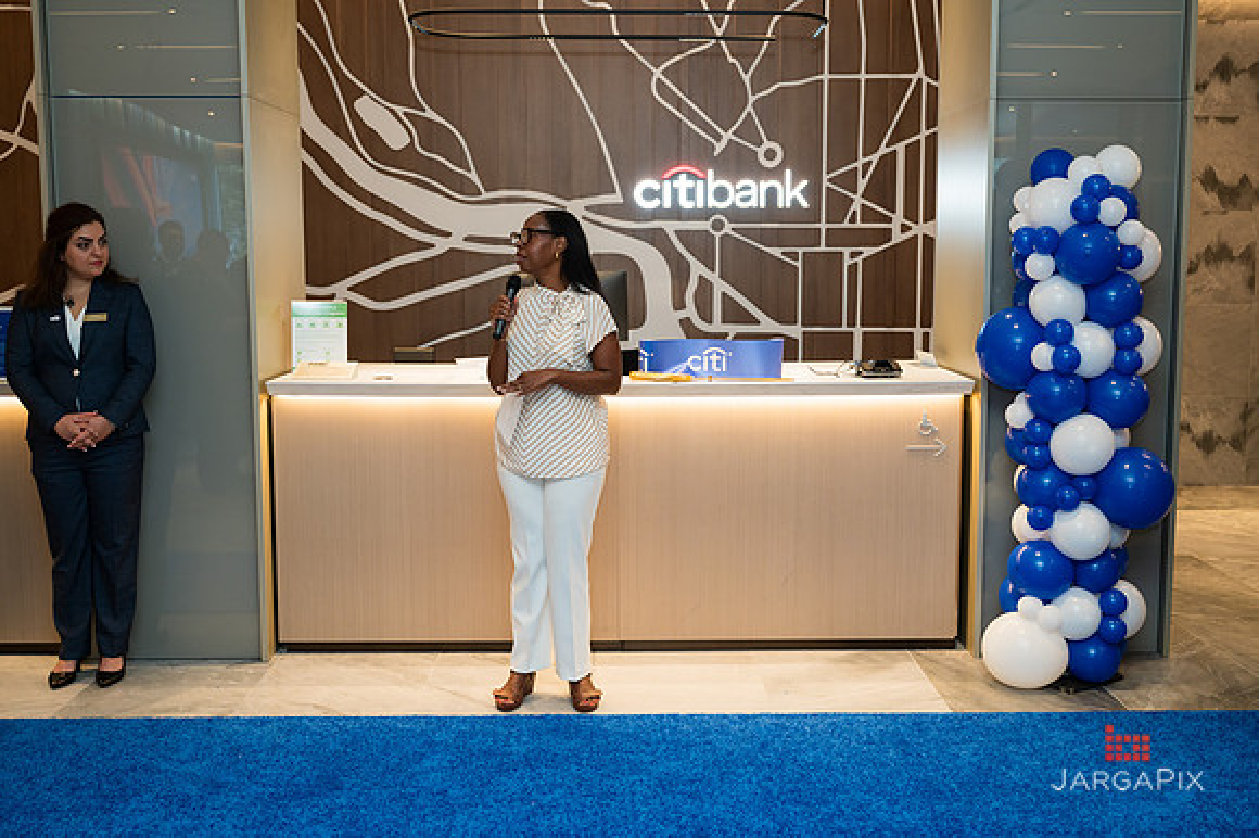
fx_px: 1330
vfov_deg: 35.0
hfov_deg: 50.7
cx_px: 656
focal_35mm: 38
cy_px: 415
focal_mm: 36
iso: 400
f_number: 3.2
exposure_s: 1/160
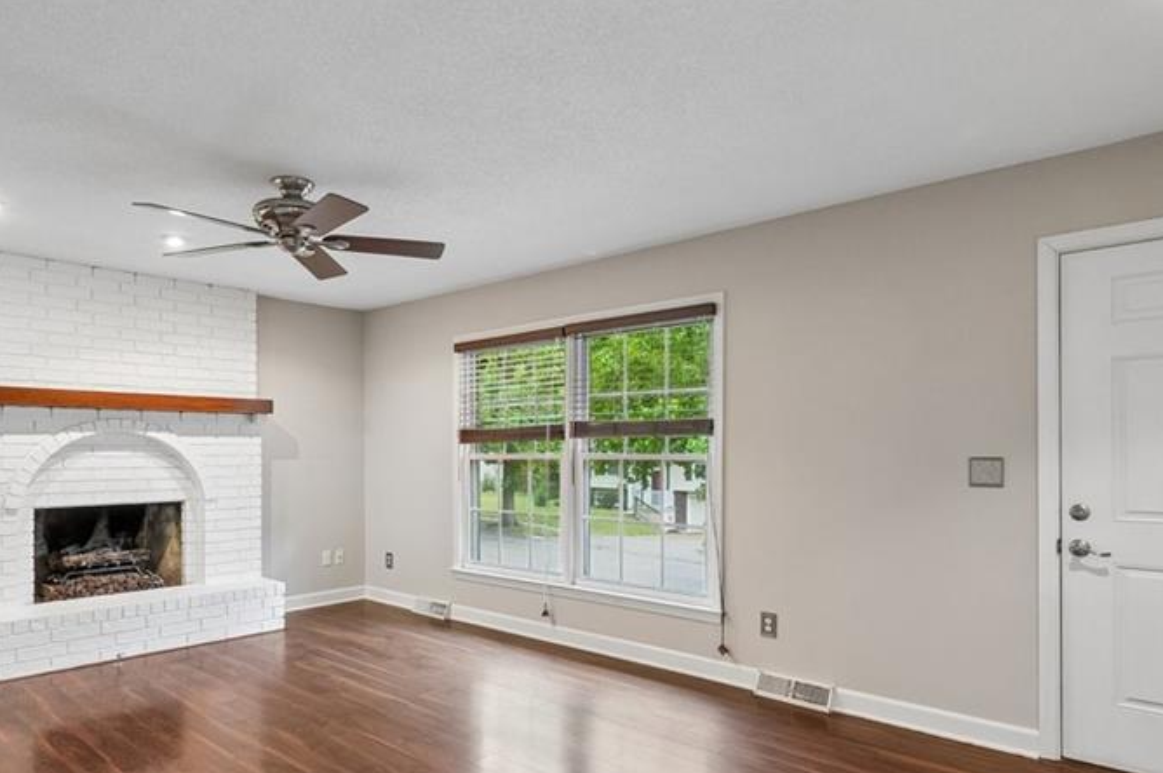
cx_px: 512
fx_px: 742
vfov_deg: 54.5
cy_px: 474
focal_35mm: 23
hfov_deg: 75.8
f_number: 6.3
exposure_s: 1/10
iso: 640
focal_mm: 15
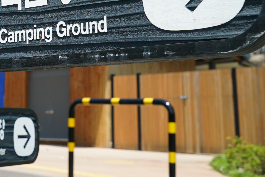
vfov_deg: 18.5
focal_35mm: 73
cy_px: 34
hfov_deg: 25.6
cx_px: -28
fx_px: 538
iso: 200
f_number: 9
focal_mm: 30
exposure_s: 1/320
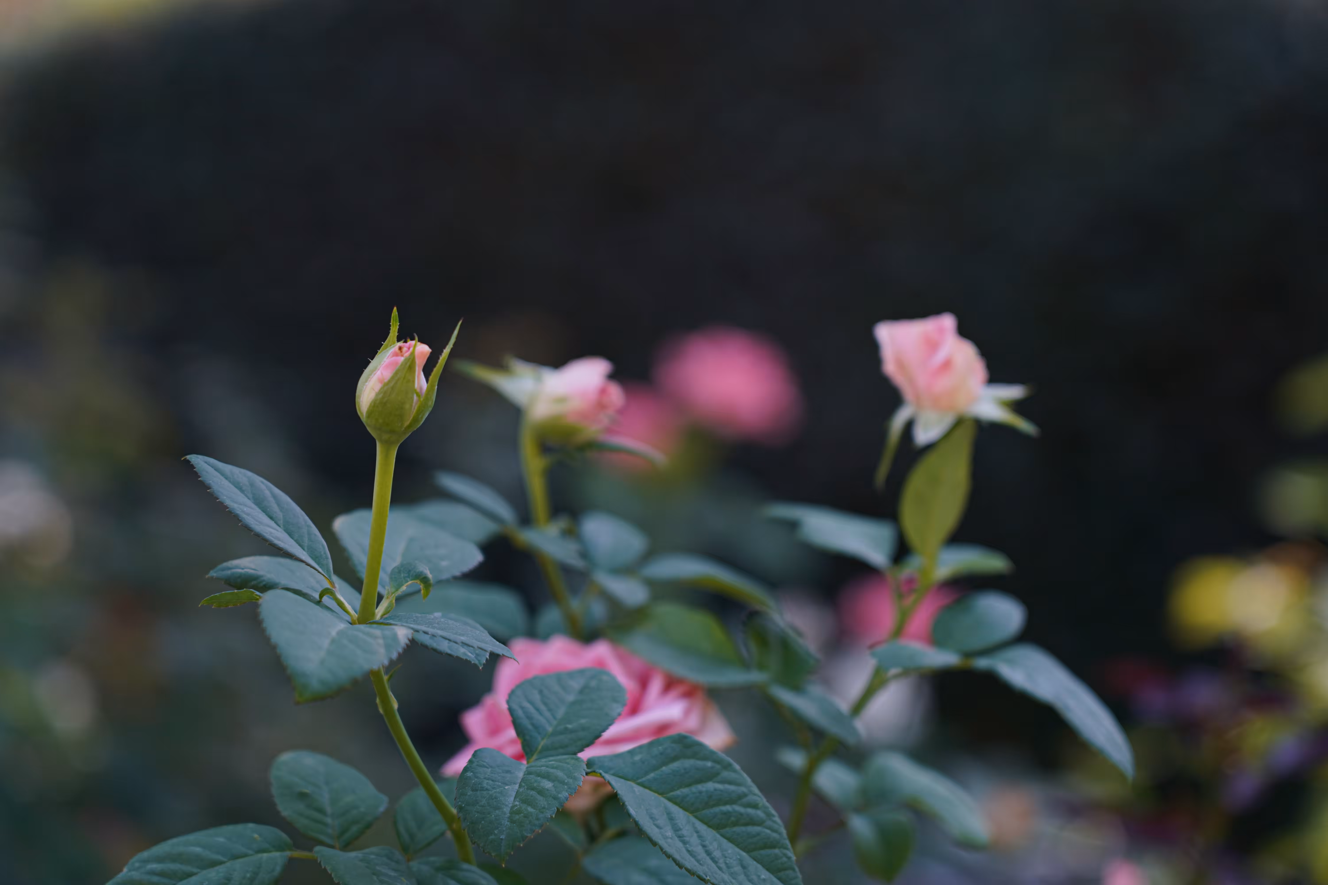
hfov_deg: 19.5
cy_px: 442
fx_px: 3873
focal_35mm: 105
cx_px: 664
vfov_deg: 13.0
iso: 100
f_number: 4
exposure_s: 1/200
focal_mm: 105
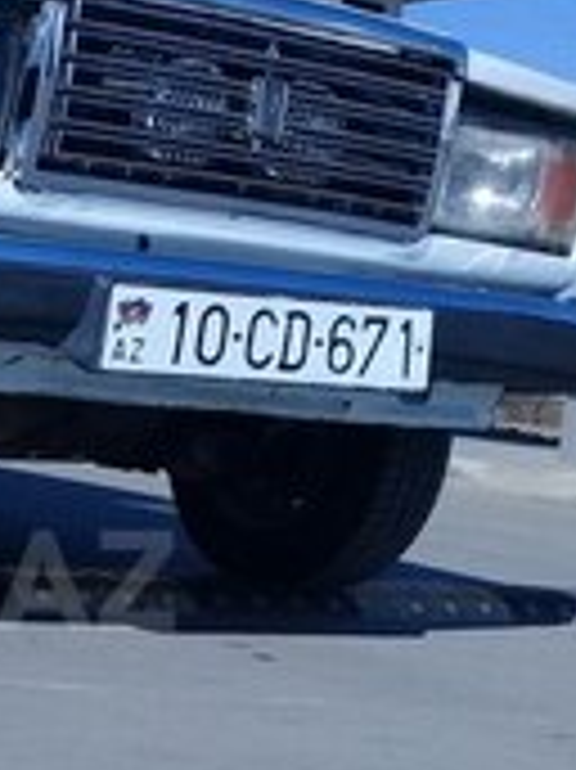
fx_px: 1999
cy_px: 581
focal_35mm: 90
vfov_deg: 21.6
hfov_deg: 15.6
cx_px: -171
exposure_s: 1/2604
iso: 64
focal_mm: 3.3
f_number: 2.2
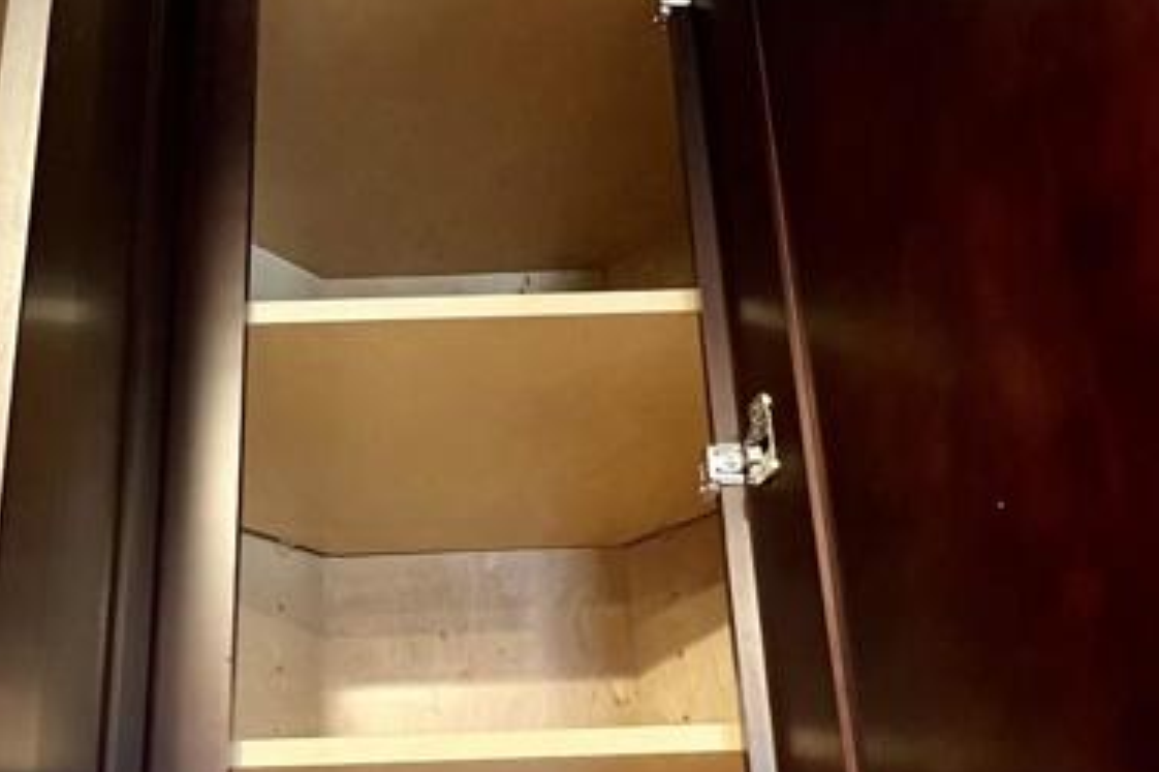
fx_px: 1191
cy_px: 617
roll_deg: +1.0
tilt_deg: +20.7
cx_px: 443
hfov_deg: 51.4
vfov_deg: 34.8
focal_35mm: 37
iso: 800
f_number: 1.8
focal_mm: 1.57
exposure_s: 1/40
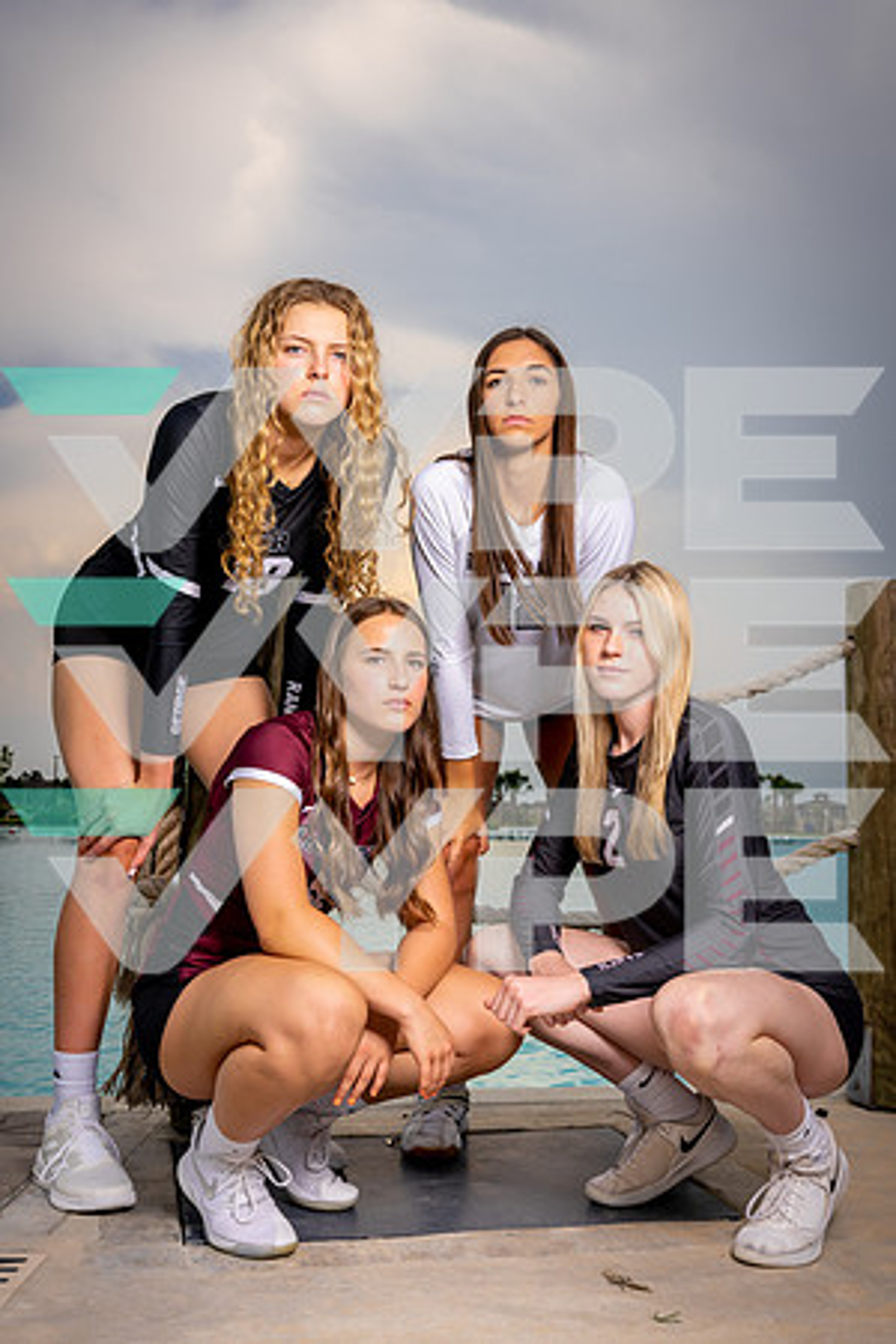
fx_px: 1307
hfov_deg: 37.9
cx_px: 448
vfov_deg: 54.4
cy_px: 672
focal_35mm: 35
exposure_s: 1/200
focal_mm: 35
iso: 100
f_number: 8
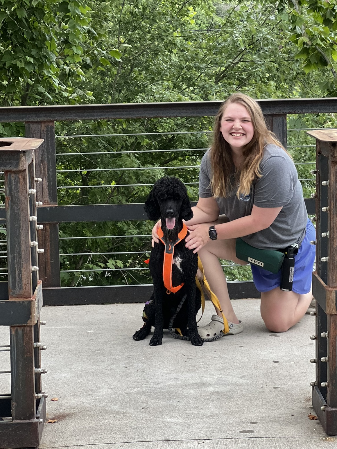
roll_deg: +0.5
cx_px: 199
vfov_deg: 19.2
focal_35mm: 102
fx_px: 1324
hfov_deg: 14.5
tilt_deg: -5.9
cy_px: 195
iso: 160
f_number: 2.8
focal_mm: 9
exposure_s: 1/121
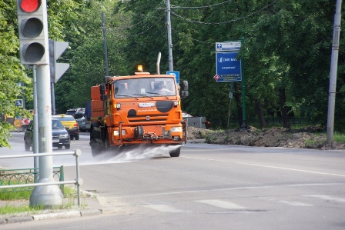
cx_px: 172
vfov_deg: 6.1
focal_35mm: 225
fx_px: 2157
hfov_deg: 9.1
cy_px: 115
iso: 250
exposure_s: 1/250
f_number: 6.3
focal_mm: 150
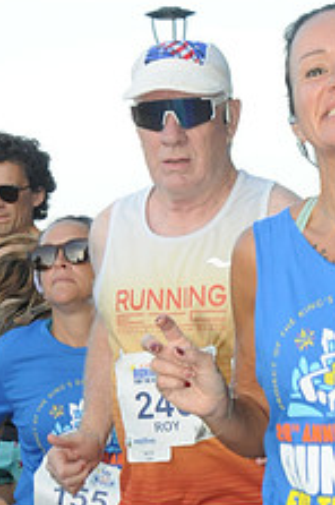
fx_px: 2618
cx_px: 422
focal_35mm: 187
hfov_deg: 7.3
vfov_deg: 10.9
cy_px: 514
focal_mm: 48
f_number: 11
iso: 800
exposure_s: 1/250
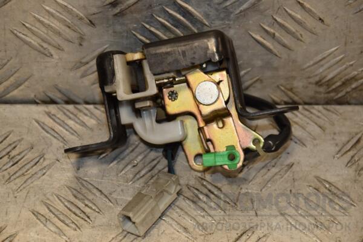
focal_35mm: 138
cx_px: 182
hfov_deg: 14.9
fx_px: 1391
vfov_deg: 9.9
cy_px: 121
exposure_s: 1/200
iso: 800
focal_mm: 92
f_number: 7.1
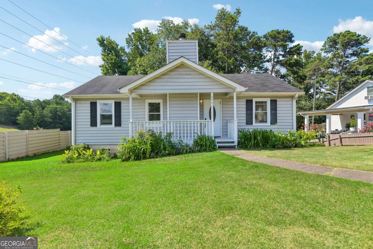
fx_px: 186
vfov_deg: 67.4
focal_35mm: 18
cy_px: 124
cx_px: 186
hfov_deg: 90.0
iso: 400
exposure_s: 1/640
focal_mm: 18
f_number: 8
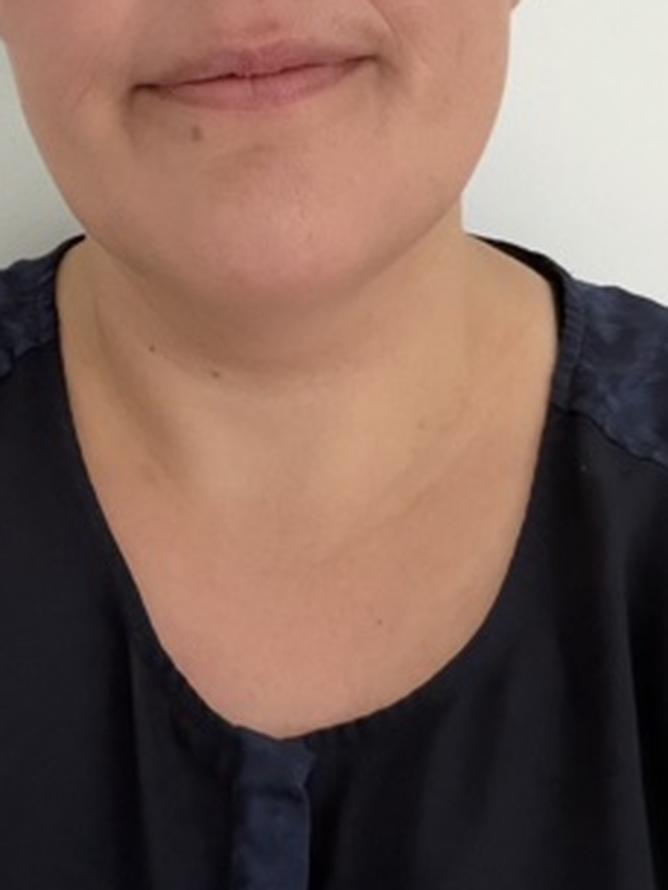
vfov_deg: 29.4
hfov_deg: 23.3
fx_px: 1620
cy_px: 79
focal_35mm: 63
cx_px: 265
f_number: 1.9
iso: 400
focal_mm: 2.71
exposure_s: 1/30
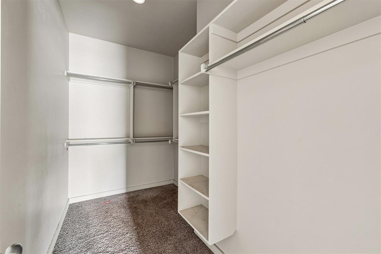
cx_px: 190
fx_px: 159
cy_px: 127
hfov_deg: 100.4
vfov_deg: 77.3
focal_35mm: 15
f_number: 8
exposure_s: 2
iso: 200
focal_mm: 10
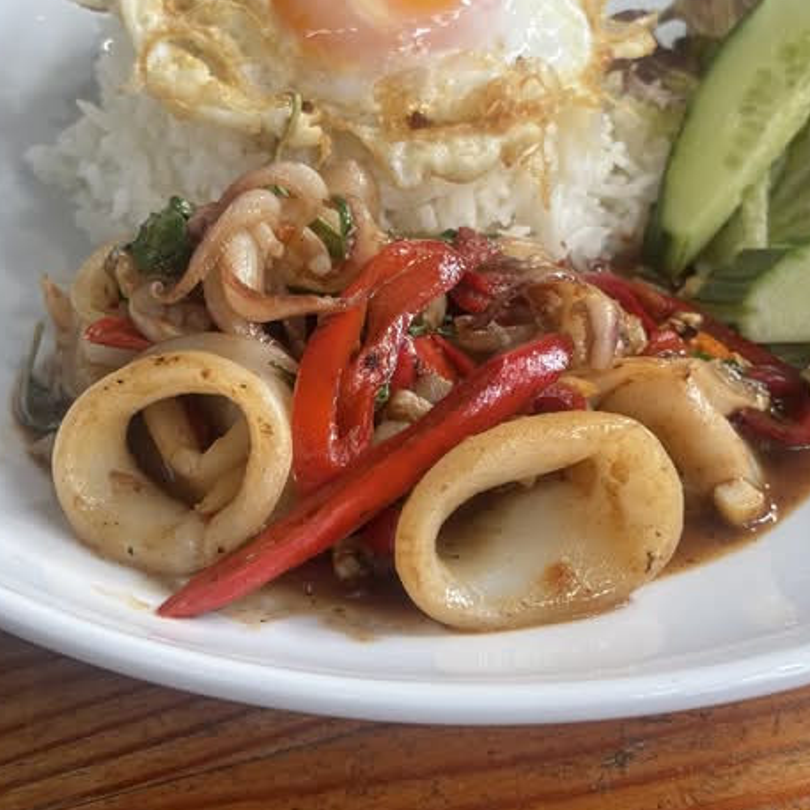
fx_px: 1800
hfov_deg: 25.4
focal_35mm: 68
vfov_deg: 25.2
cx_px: 408
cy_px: 253
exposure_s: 1/100
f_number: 1.78
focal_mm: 6.76
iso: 80
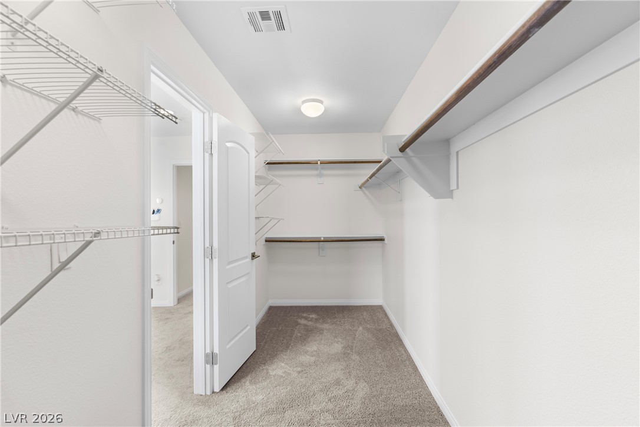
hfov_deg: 93.3
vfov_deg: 70.4
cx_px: 320
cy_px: 214
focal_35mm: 17
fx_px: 302
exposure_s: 1/6
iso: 400
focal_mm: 17
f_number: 8
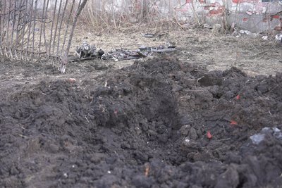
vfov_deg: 27.5
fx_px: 384
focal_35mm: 49
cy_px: 94
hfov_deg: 40.3
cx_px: 141
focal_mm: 49
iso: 200
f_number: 2.8
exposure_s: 1/250
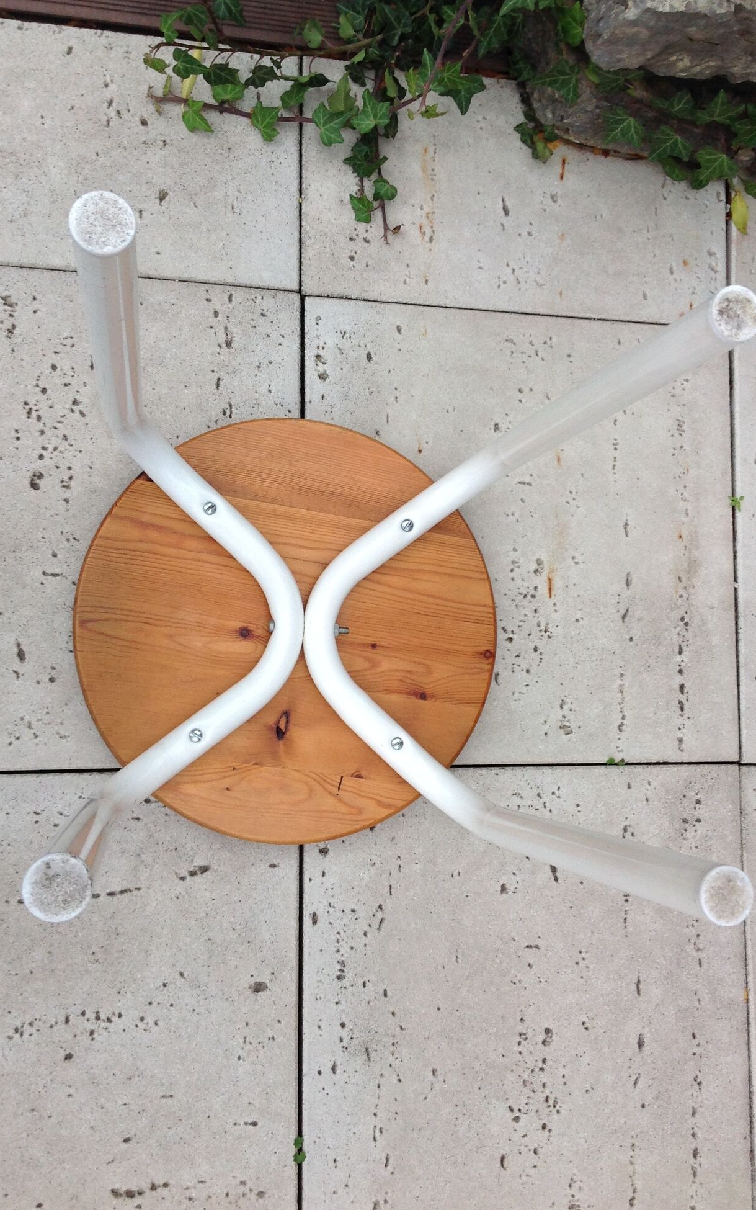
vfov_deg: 51.5
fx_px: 1253
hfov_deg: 33.6
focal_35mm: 38
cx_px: 410
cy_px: 607
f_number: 2.4
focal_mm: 4.28
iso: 80
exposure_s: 1/120
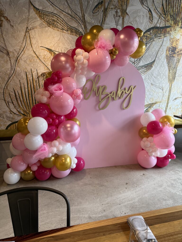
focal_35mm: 24
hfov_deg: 56.8
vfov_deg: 71.6
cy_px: 121
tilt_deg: -13.0
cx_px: 91
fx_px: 168
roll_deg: -0.8
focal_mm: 6.76
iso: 125
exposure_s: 1/121
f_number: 1.78
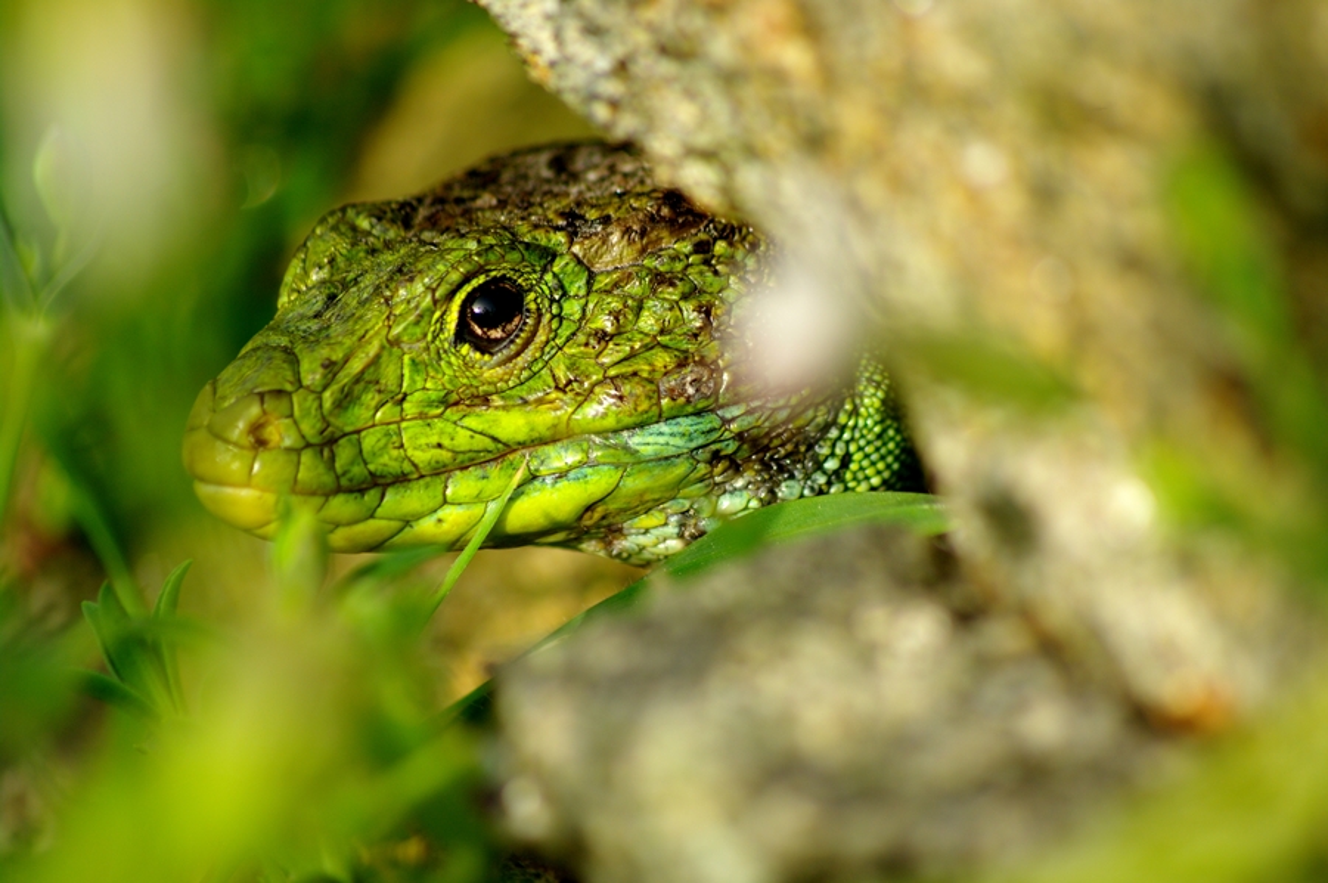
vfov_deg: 3.0
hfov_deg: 4.6
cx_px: 664
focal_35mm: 450
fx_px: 16582
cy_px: 442
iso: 200
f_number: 6.7
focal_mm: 300
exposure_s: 1/125
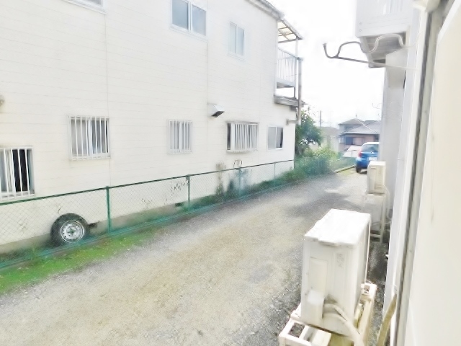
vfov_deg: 58.9
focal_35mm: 23
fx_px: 306
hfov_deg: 73.9
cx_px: 230
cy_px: 173
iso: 125
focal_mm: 4
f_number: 3
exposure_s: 1/1000
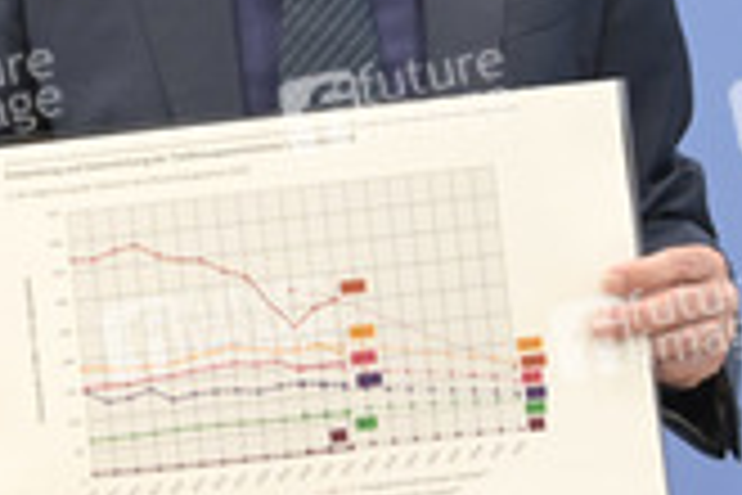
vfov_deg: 10.4
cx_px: 277
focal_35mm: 131
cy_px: -9
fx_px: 2700
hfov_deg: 15.6
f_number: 5.6
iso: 4000
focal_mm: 48
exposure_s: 1/400
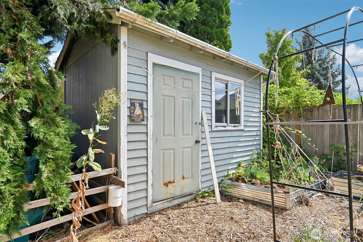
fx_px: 192
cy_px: 121
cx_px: 182
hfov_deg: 86.9
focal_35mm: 19
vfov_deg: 64.5
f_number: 8
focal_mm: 19
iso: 400
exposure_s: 1/800
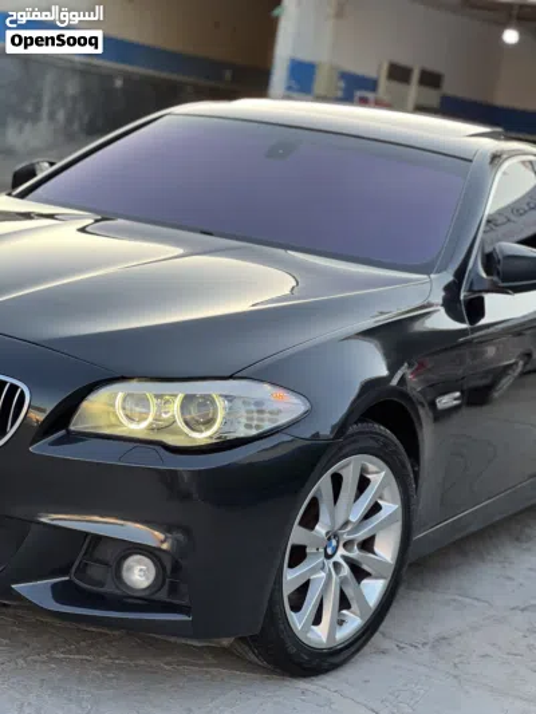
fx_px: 1589
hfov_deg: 19.1
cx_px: 268
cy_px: 357
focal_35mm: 77
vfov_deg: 25.3
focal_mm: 9
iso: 80
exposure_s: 1/121
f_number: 2.8
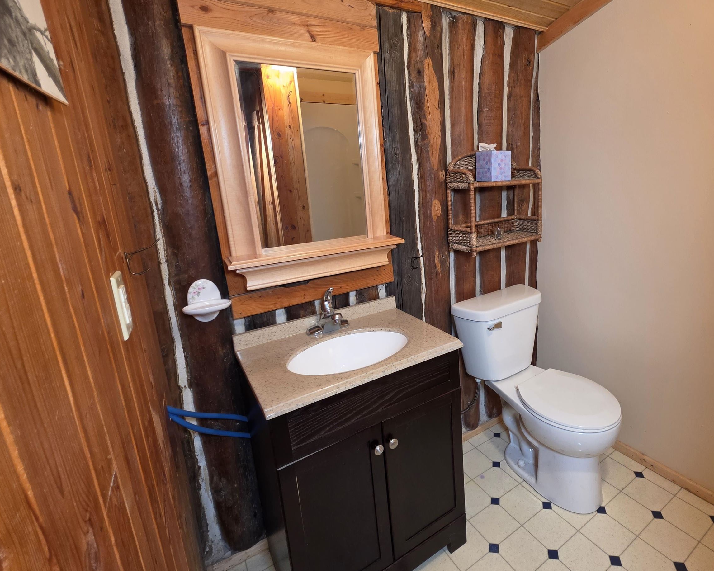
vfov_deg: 76.9
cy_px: 268
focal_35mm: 17
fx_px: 359
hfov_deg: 88.1
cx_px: 440
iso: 160
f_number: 1.9
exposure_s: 1/60
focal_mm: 2.2
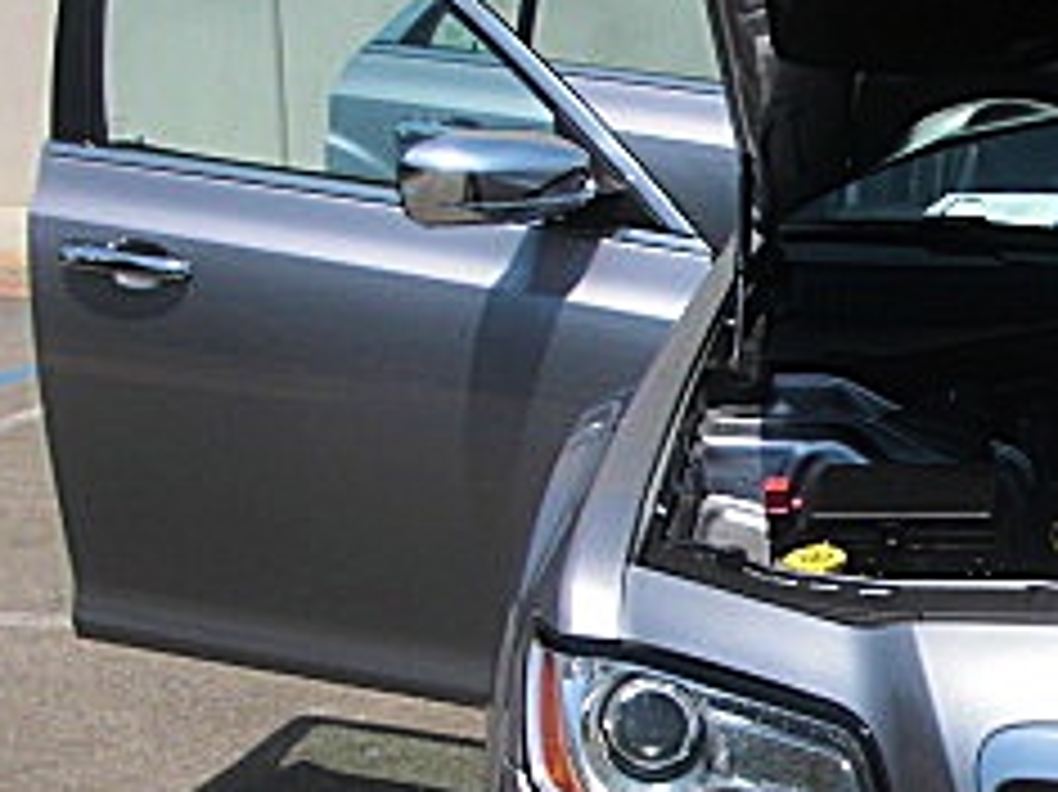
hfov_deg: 18.8
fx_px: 2994
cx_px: 1319
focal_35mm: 98
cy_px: 590
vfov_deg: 15.0
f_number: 7.9
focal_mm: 6.3
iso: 50
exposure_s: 1/160
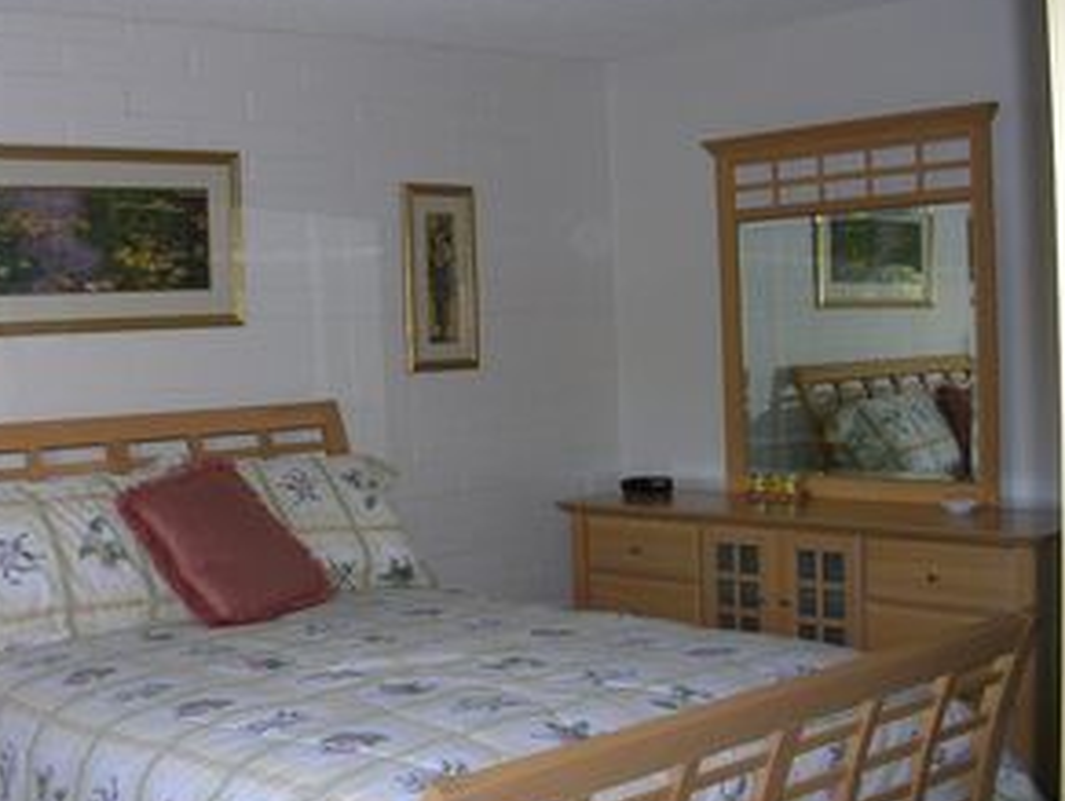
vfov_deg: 30.3
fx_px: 1479
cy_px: 421
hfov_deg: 39.4
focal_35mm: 48
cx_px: 414
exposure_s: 1/60.1
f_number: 2.8
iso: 55
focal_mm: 5.8
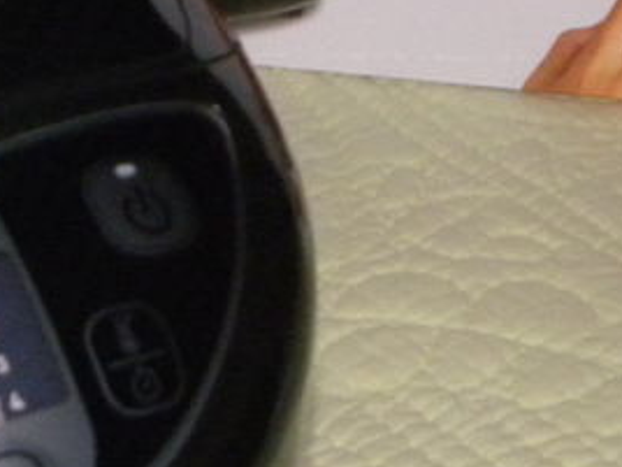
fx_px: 2480
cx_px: 51
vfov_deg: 10.7
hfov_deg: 14.1
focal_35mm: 138
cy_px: 307
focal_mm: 6.6
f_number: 3.2
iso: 400
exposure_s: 1/30
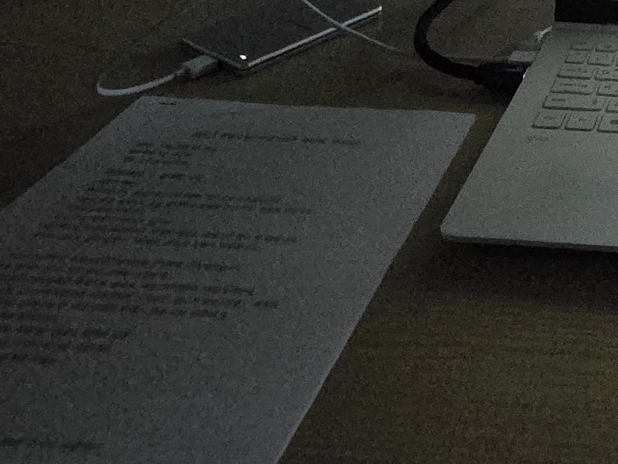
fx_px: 946
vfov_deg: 18.8
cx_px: 707
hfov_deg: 31.4
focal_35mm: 53
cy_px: -437
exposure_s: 1/40
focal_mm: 1.7
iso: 1600
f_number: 2.2
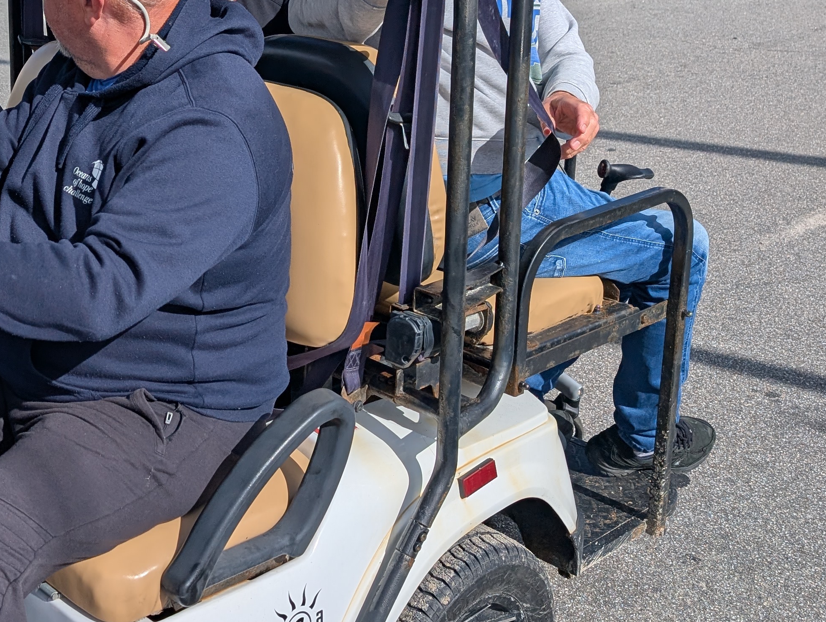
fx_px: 1195
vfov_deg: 28.9
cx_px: 61
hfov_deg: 35.6
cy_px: 175
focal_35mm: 50
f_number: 1.68
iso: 18
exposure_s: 1/2174
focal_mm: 6.9
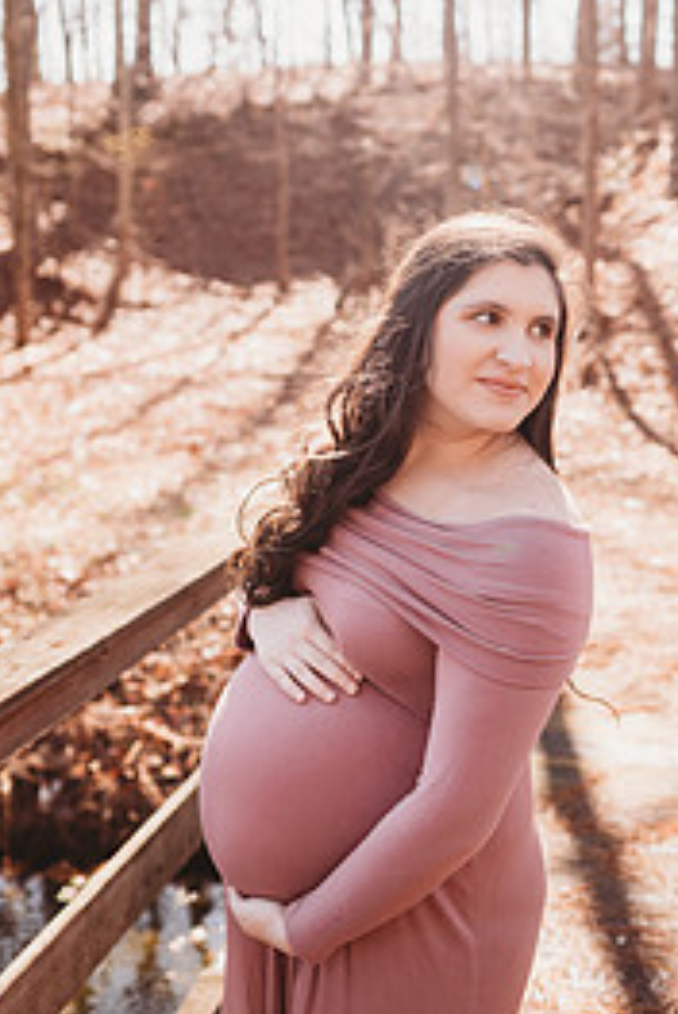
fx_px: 1155
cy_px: 393
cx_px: 497
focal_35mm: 41
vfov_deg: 47.0
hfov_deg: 32.2
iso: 100
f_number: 2.2
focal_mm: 24
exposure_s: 1/640
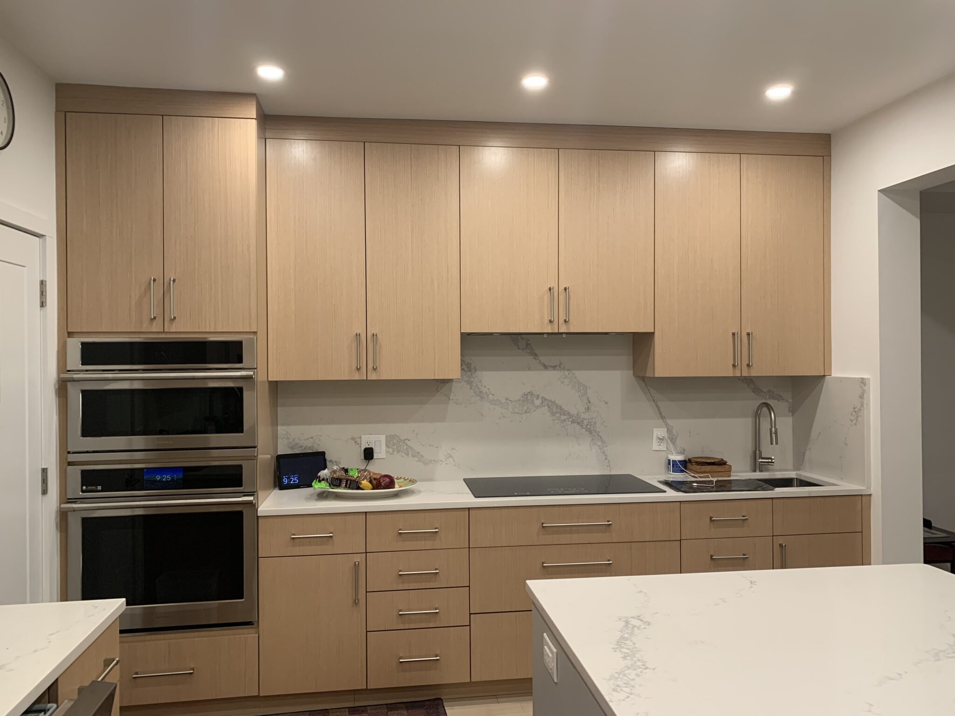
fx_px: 717
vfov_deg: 53.1
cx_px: 478
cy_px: 358
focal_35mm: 26
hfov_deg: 67.3
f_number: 1.8
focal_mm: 4.25
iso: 100
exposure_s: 1/60
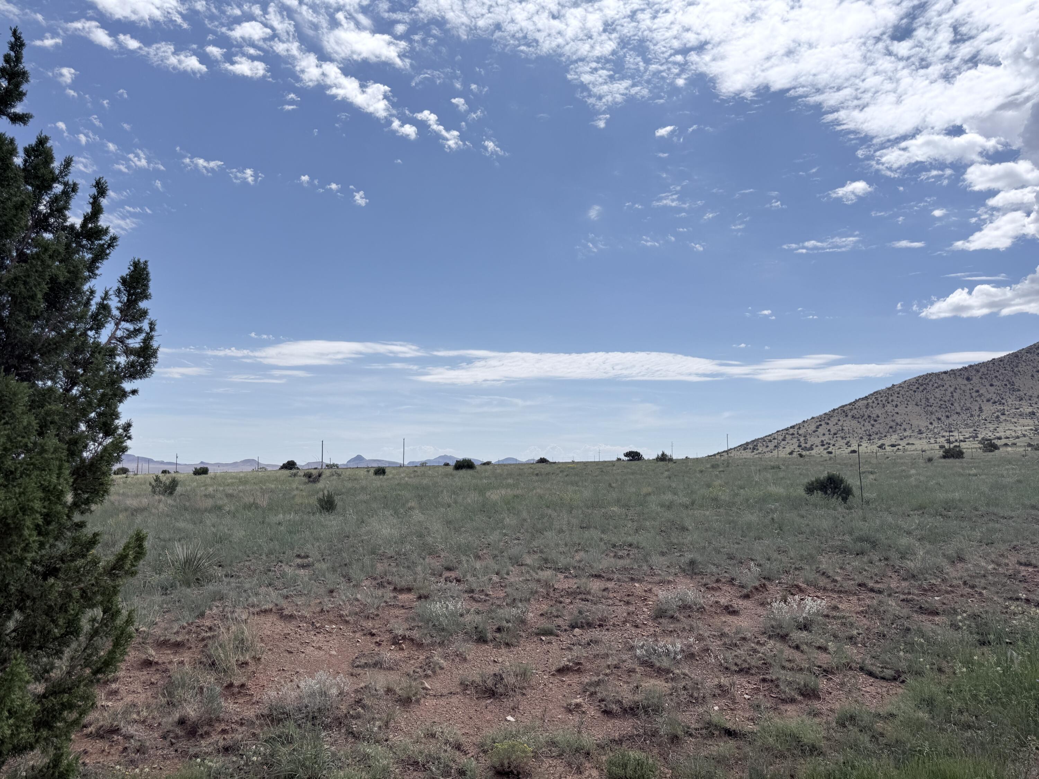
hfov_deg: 71.6
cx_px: 520
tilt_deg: +6.9
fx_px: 720
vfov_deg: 56.8
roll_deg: -0.2
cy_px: 390
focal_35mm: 24
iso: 80
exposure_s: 1/10309
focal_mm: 6.76
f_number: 1.78
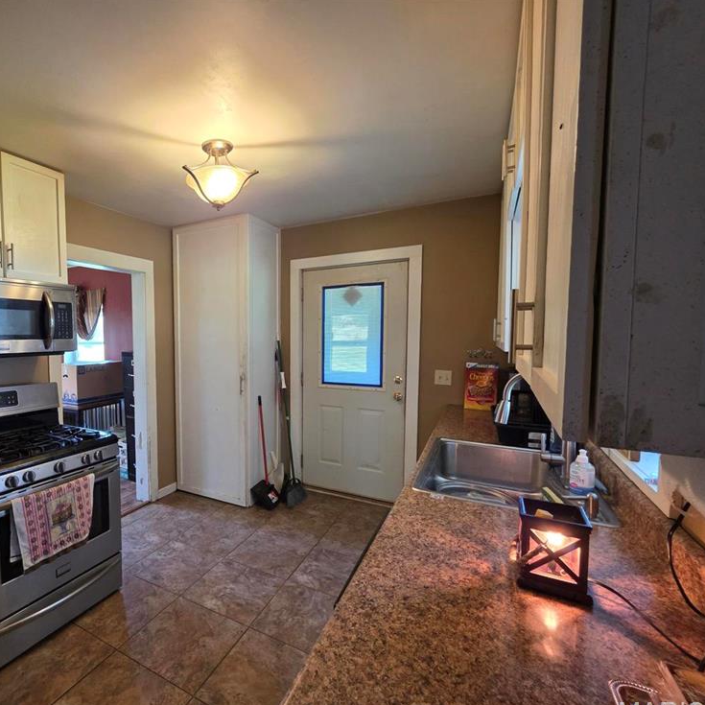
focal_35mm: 16
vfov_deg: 87.4
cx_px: 224
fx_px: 369
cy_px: 364
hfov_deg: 83.8
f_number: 1.9
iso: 320
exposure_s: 1/60
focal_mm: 2.2
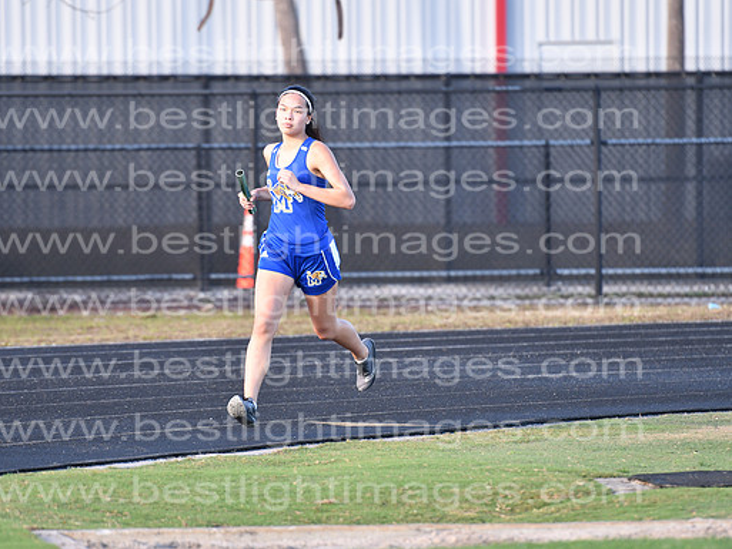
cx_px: 320
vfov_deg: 4.6
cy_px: 274
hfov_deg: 6.1
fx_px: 6895
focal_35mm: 326
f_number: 4
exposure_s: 1/800
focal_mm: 200
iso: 400
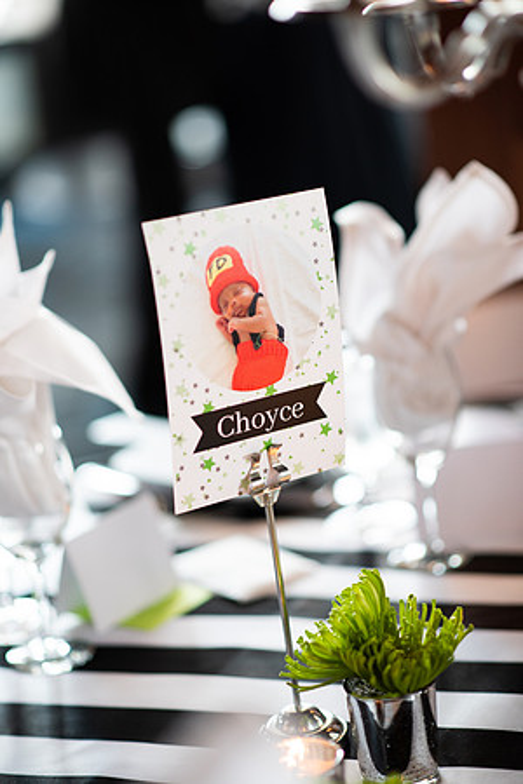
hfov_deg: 16.1
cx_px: 262
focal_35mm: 85
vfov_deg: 23.9
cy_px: 392
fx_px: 1852
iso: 800
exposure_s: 1/200
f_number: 2
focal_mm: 85
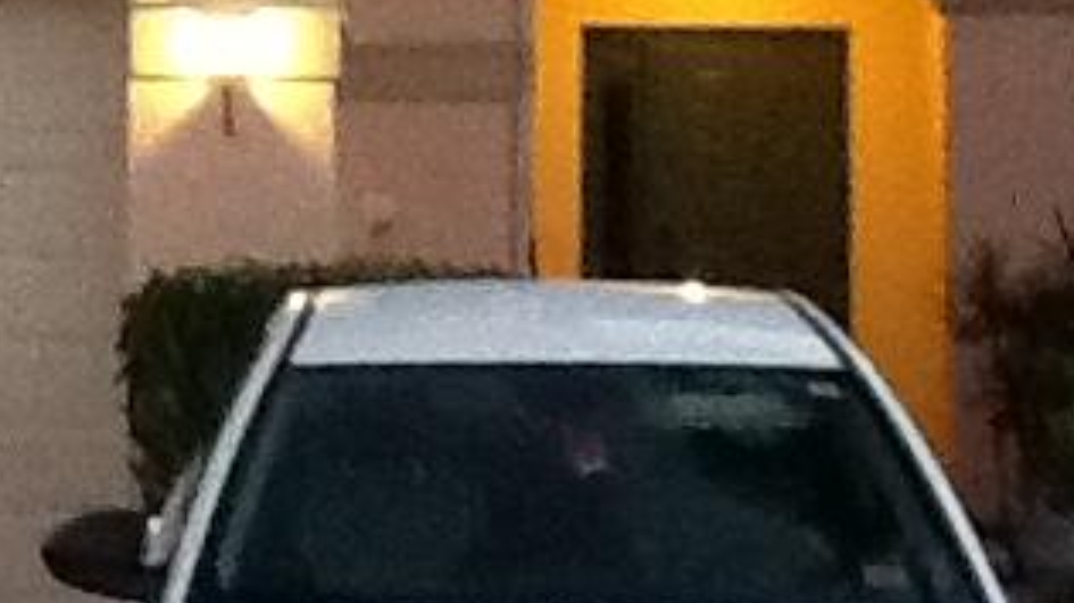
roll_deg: +0.7
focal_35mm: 146
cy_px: -116
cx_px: 218
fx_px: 4157
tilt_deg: +3.4
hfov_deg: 14.6
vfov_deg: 8.2
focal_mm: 2.03
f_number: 2.4
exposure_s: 1/30
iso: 320
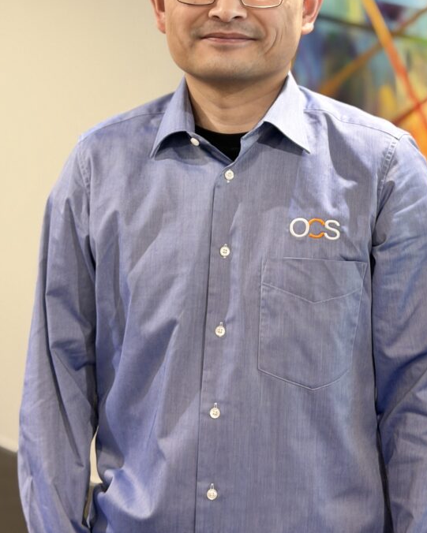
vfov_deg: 26.4
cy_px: 136
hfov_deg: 21.6
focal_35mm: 71
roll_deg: +0.1
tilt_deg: -2.1
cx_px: 233
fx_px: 1121
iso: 400
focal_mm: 6.76
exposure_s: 1/25
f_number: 1.78
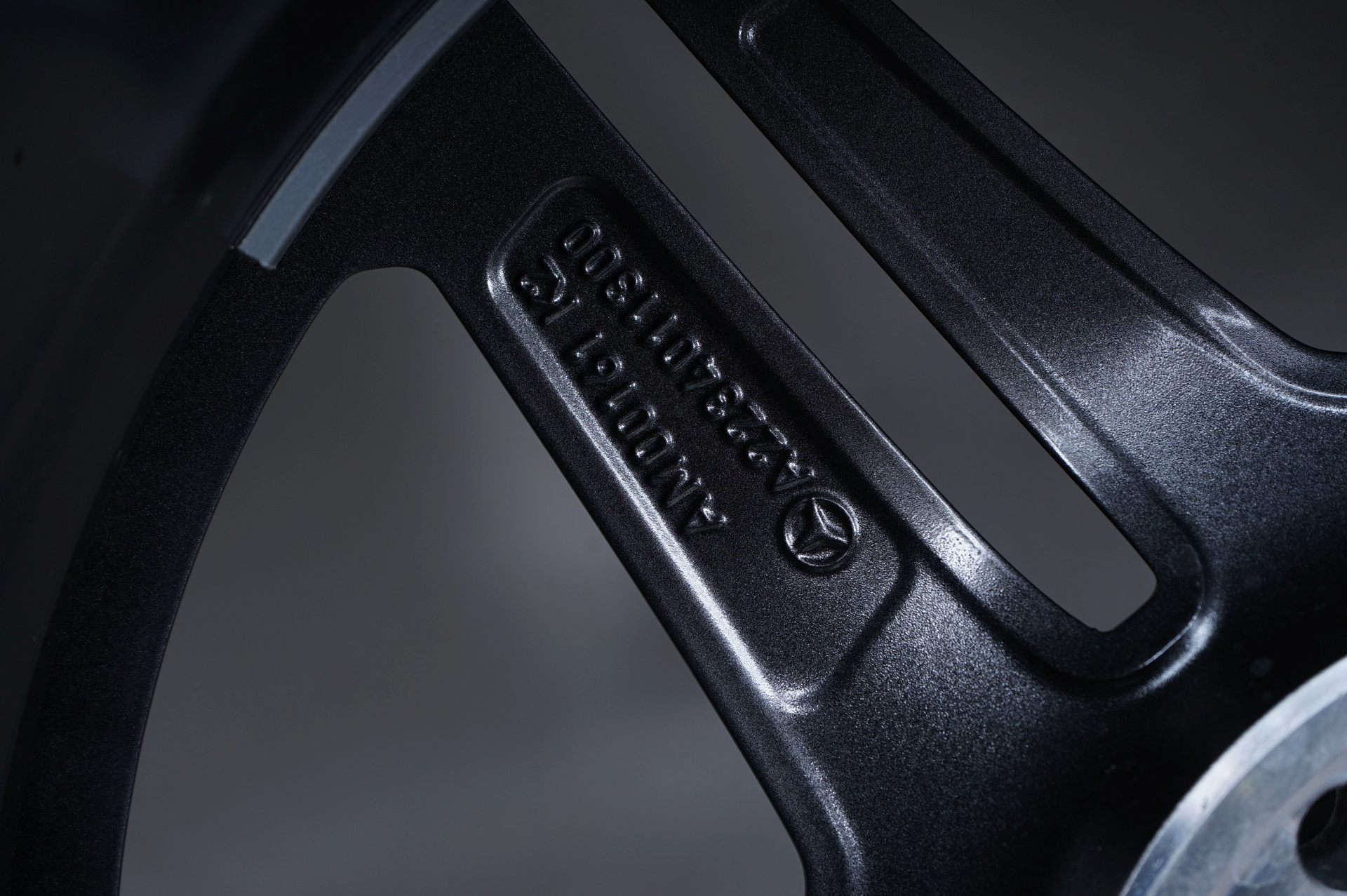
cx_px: 674
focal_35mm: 54
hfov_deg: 36.9
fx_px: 2019
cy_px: 448
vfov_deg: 25.0
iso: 250
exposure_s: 1/125
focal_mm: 54
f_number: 7.1
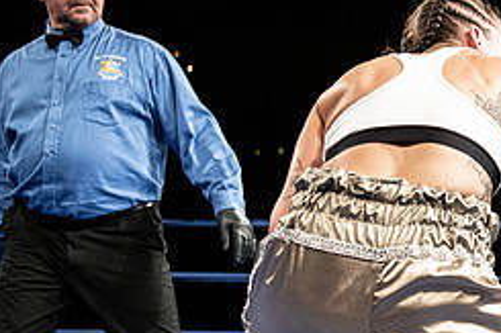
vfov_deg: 15.0
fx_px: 1266
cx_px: 624
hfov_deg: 20.7
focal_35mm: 91
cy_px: 193
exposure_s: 1/1250
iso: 1600
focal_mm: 34
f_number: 2.8
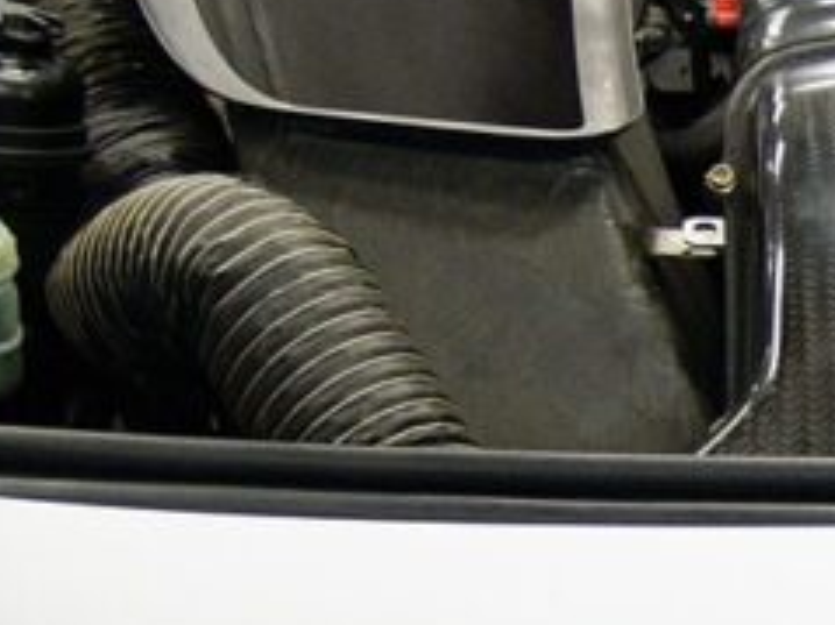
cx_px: 968
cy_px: 524
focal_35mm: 173
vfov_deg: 8.6
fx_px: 4171
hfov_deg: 11.2
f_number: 4
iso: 400
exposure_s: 1/20
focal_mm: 28
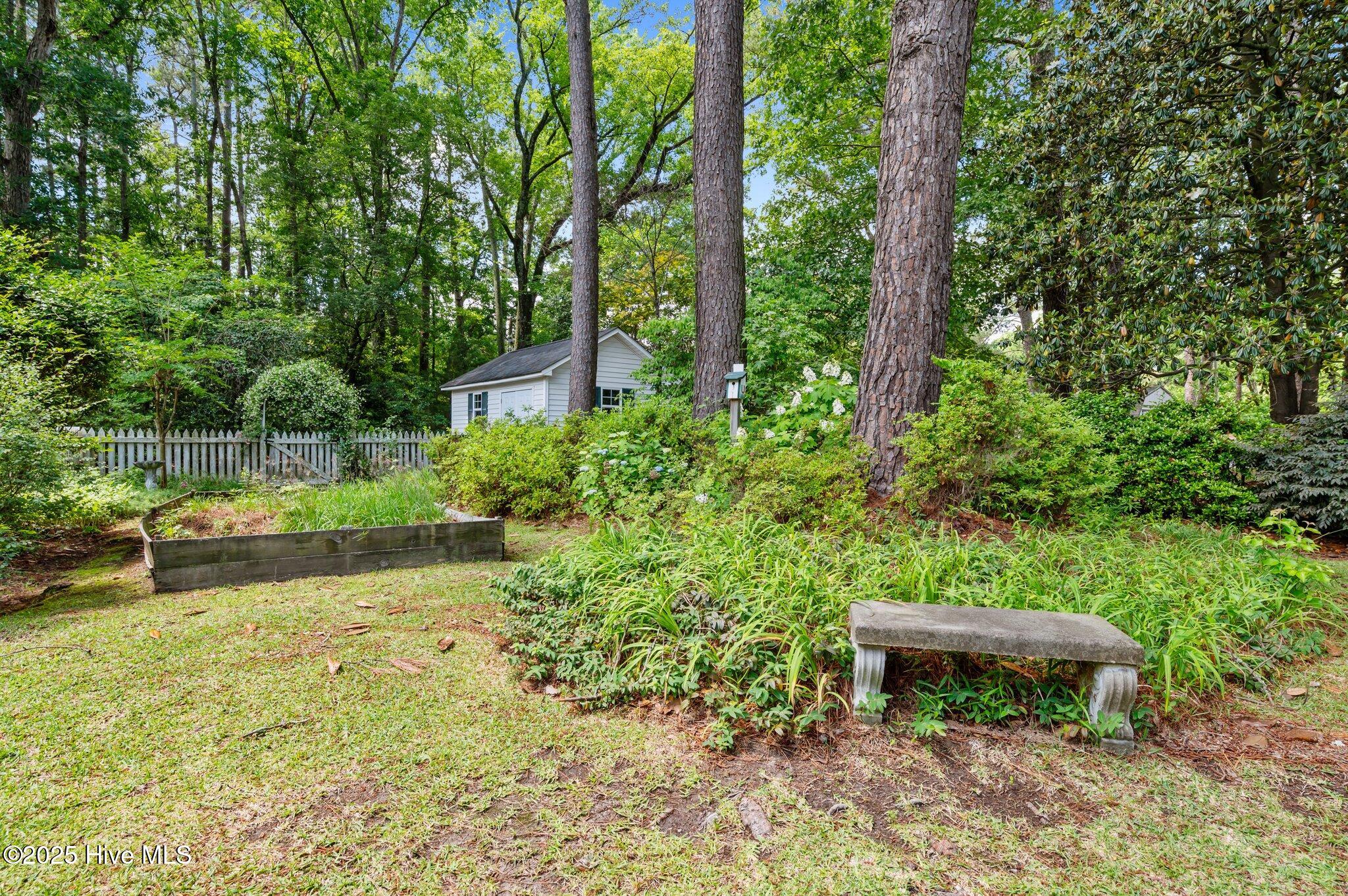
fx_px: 673
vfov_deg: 67.3
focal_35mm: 18
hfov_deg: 90.0
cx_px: 674
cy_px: 448
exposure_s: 1/60
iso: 250
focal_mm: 18
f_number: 8
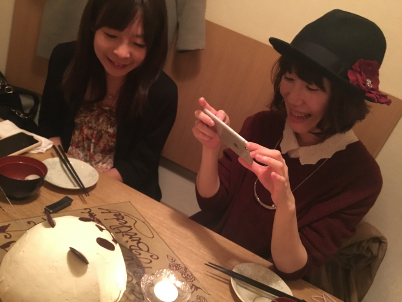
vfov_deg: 48.2
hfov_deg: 61.7
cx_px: 201
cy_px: 151
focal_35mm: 29
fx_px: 337
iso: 500
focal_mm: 4.15
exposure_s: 1/15
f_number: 2.2
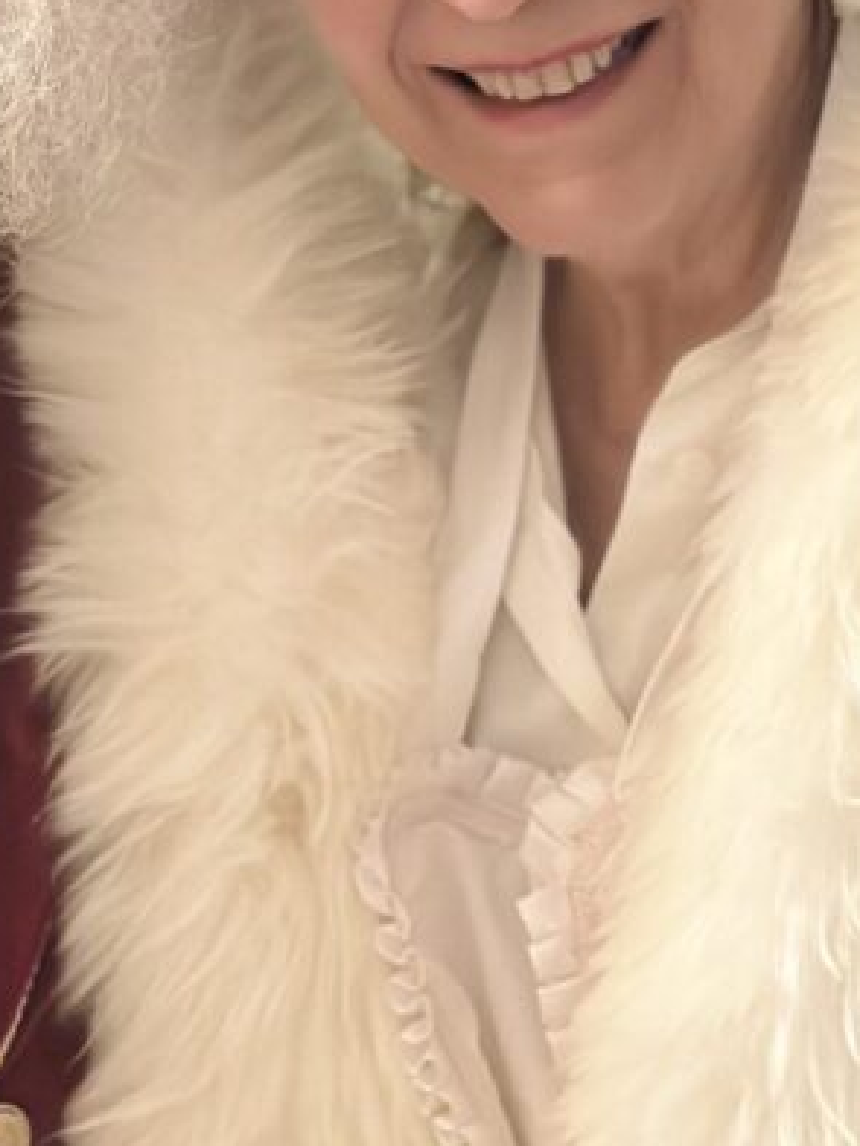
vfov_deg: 15.6
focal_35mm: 125
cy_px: 169
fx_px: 4138
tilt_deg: -11.0
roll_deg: +0.9
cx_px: 192
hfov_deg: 11.8
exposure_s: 1/30
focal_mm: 6.86
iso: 800
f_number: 1.78
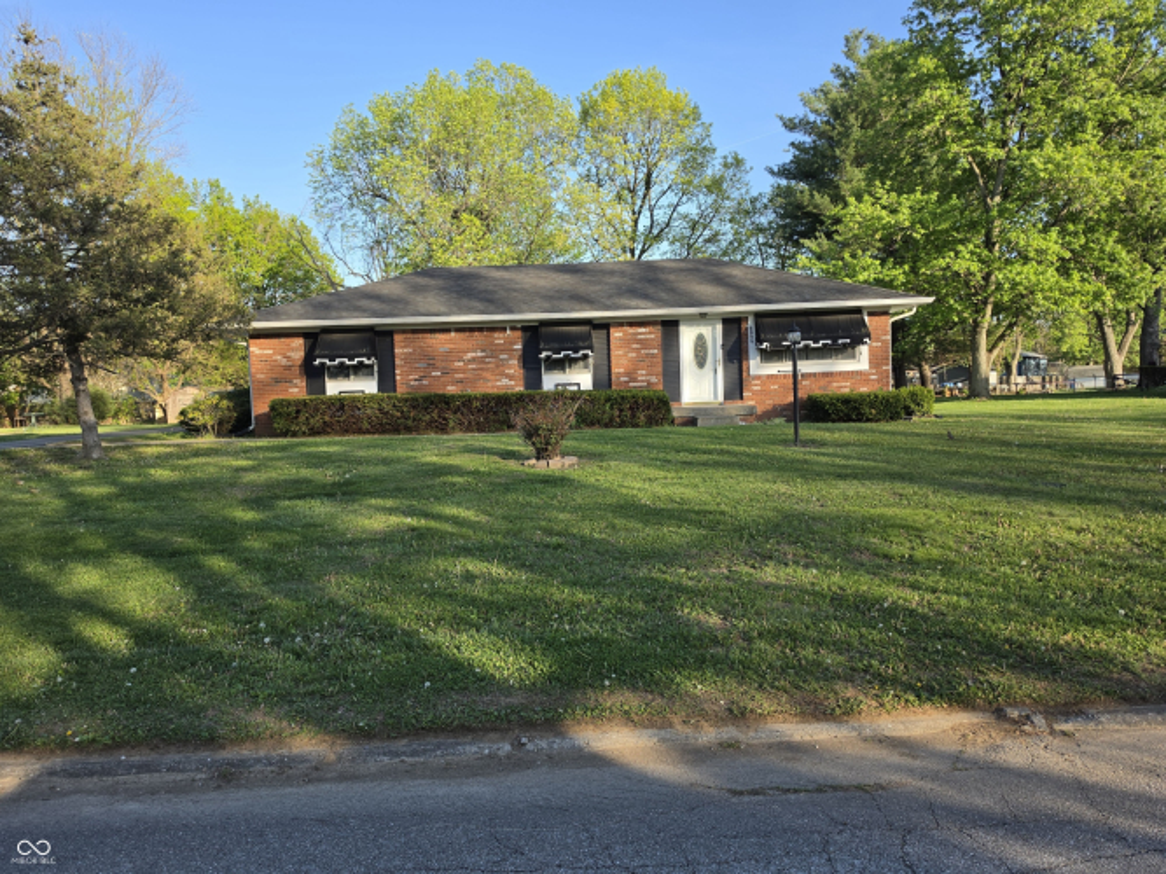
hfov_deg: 73.9
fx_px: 775
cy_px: 437
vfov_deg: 58.9
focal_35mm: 23
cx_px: 583
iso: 64
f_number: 1.4
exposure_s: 1/2186
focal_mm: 6.5
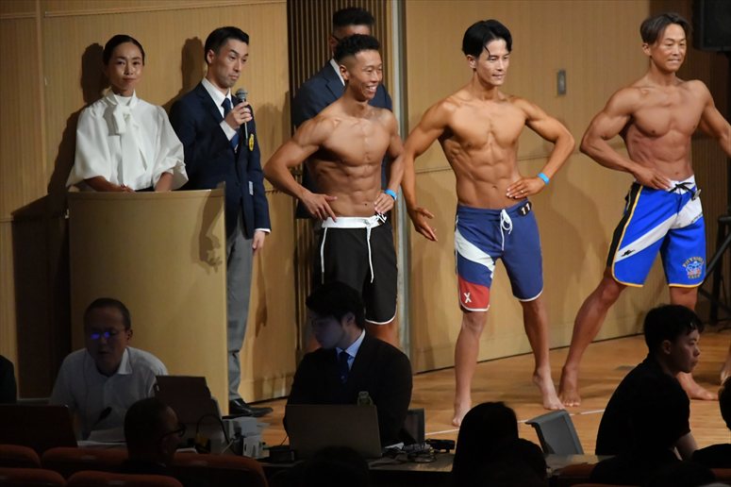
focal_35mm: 255
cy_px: 244
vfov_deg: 5.4
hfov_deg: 8.1
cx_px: 366
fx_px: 5175
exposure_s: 1/400
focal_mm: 170
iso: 9000
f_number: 5.6
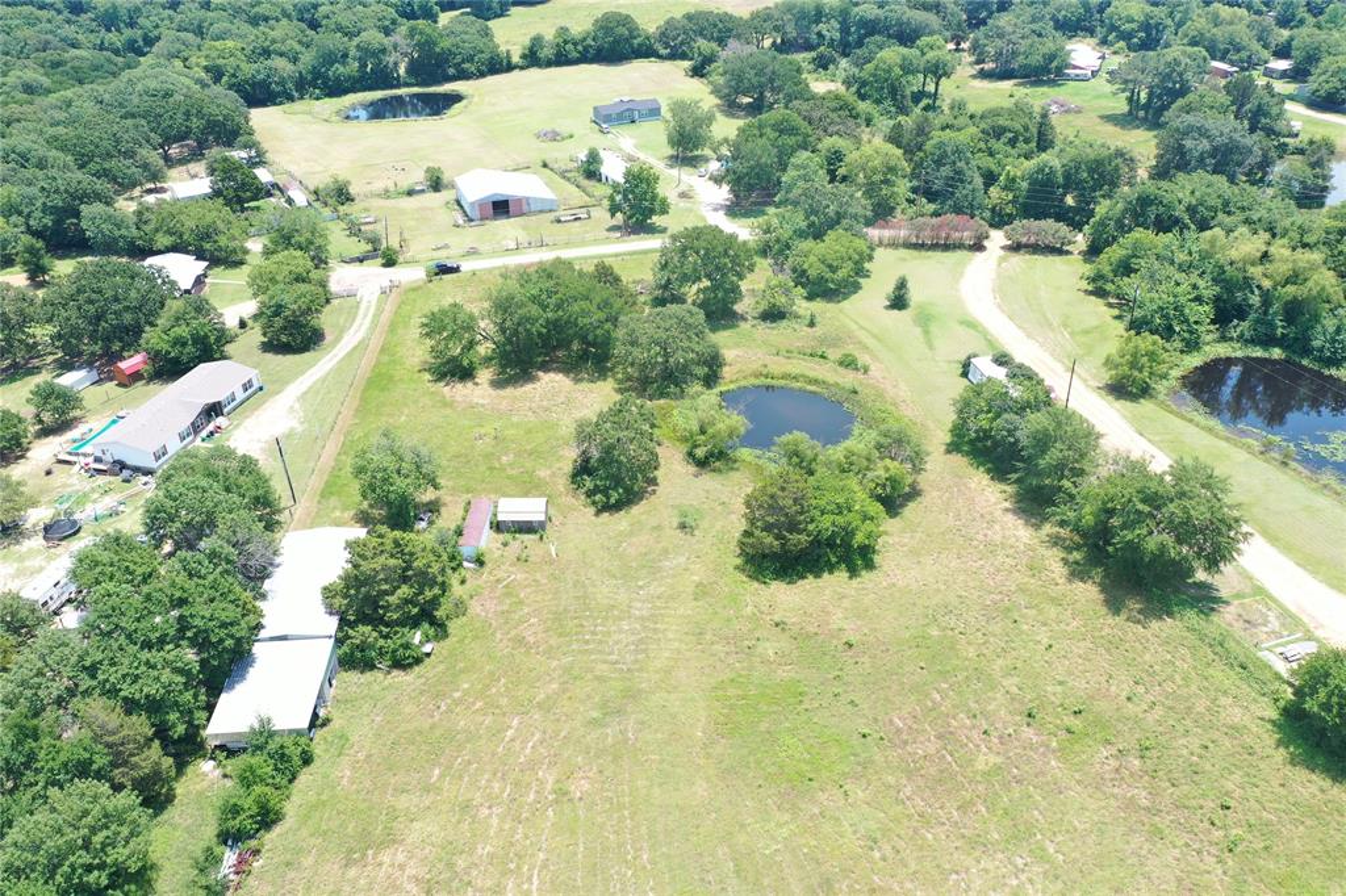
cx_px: 673
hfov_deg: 65.5
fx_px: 1046
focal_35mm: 28
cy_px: 448
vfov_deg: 46.4
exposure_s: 1/200
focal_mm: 10.26
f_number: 4.5
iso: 100
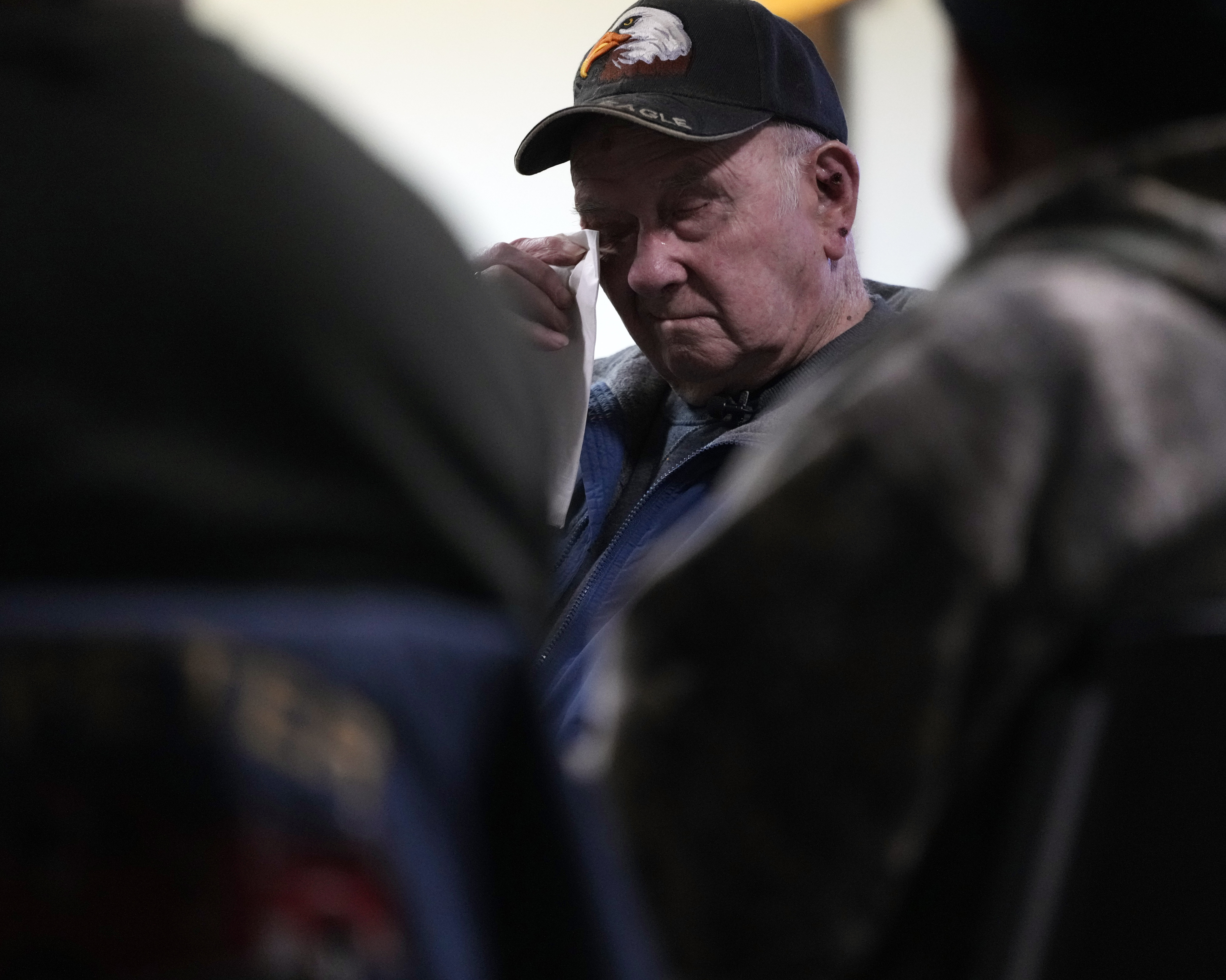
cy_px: 473
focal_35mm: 235
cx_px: 669
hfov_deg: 8.2
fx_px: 8527
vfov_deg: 6.6
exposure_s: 1/400
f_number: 2.8
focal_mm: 200
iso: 5000
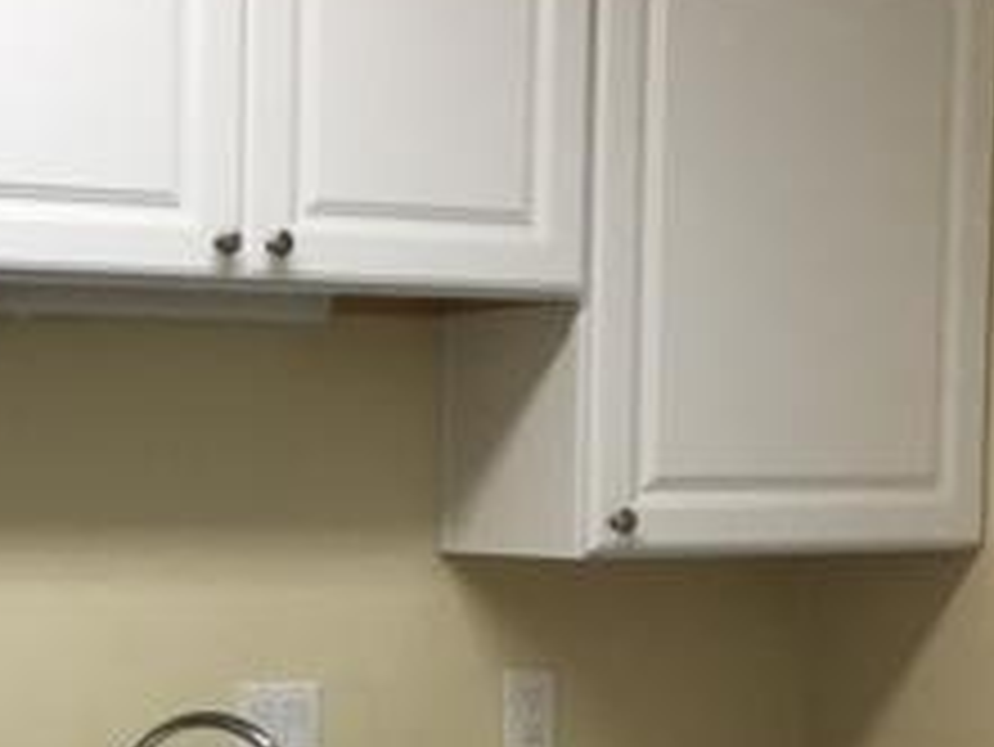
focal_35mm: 84
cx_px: 72
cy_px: 657
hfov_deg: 22.6
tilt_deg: -3.9
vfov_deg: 17.4
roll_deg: -0.2
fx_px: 2413
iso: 32
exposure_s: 1/30
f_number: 2.2
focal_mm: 4.15
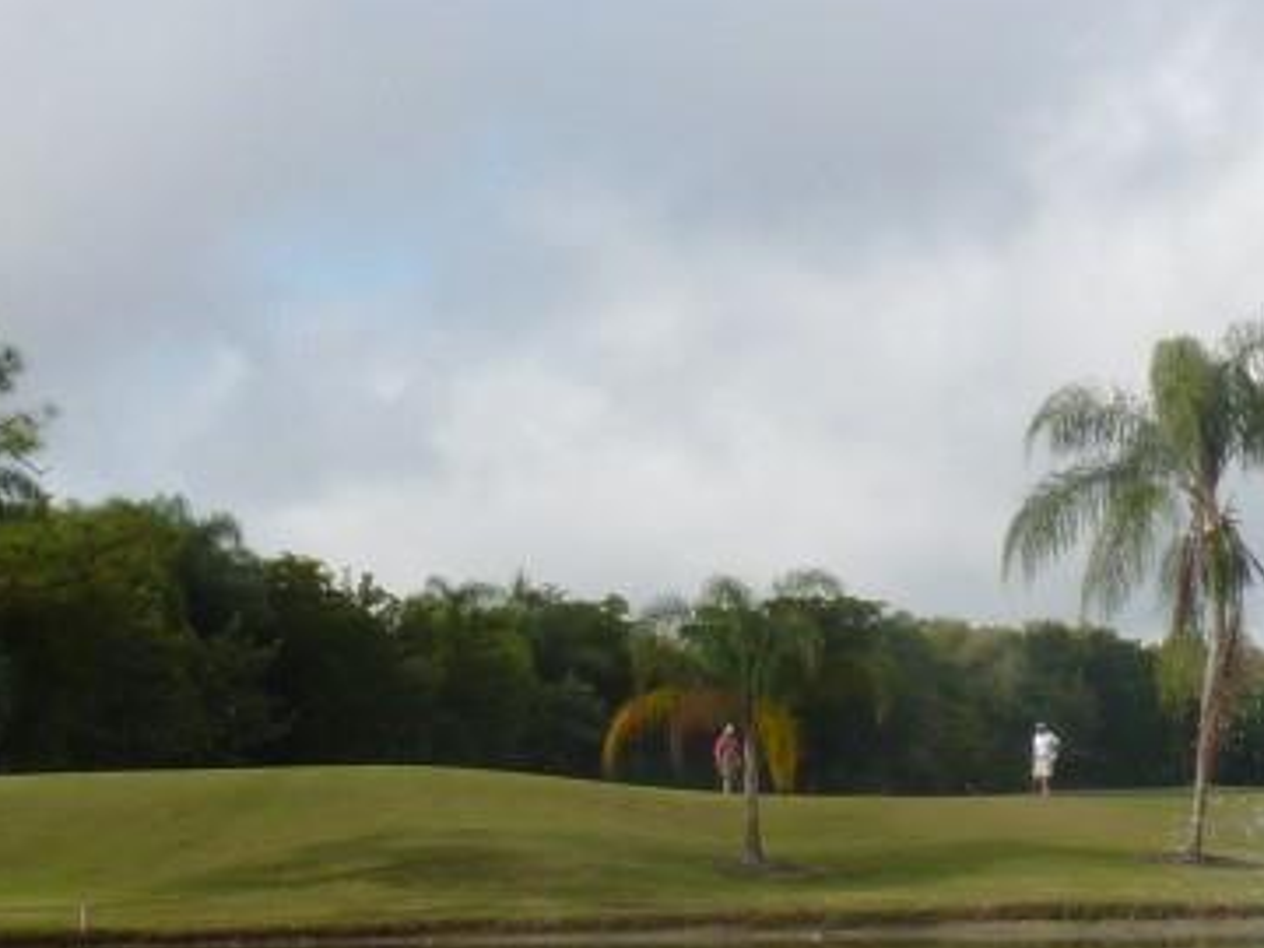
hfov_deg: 16.5
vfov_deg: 12.4
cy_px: 695
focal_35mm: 119
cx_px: 713
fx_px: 4345
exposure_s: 1/500
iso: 100
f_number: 5
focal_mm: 6.1
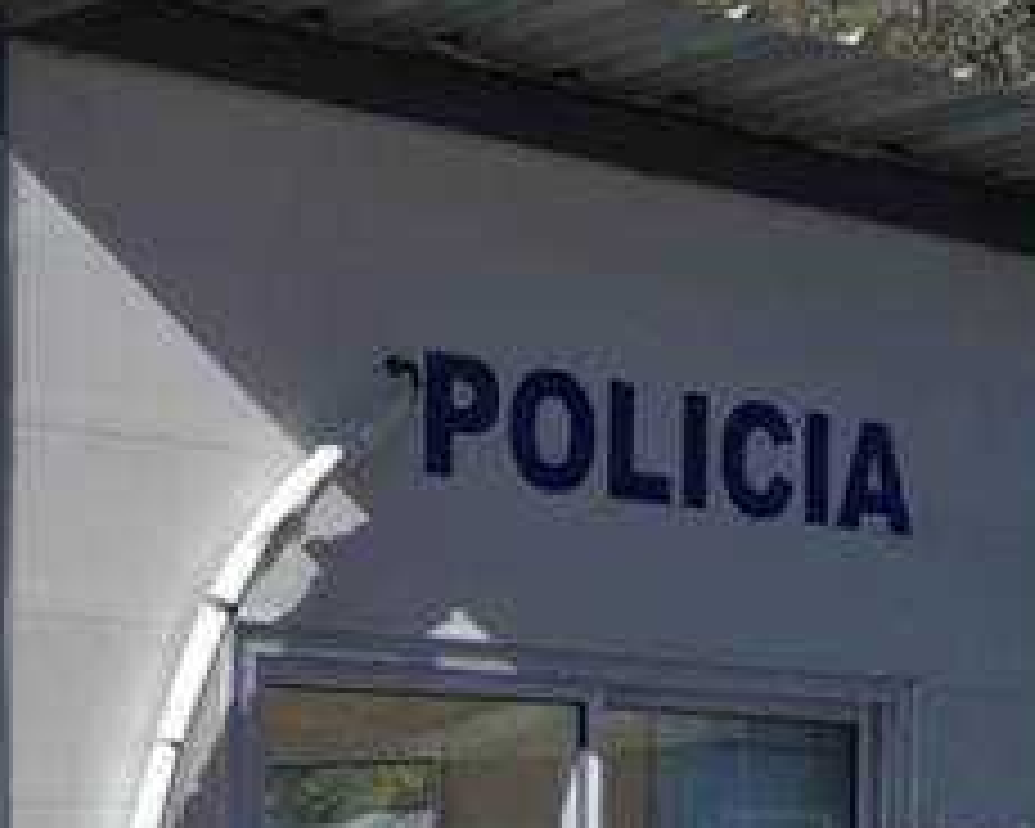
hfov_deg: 17.2
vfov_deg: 13.7
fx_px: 3353
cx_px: 40
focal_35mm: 109
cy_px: 986
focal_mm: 25
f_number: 9
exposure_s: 1/320
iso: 100
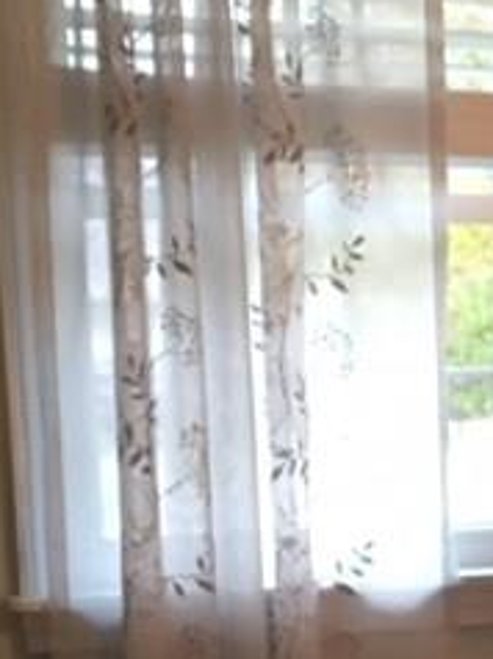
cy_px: 684
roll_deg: +0.0
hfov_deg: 10.9
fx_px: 2378
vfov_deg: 15.4
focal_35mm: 125
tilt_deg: -9.3
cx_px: 947
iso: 160
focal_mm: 4.15
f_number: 2.2
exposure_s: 1/30
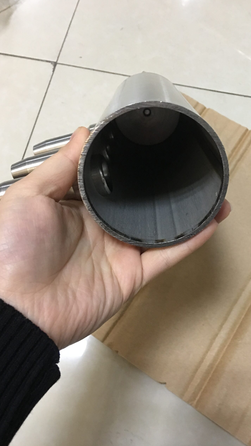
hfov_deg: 36.5
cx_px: 158
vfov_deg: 61.0
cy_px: 222
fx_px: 379
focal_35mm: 32
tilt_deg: -69.9
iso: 125
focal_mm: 4.15
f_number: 2.2
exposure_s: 1/8
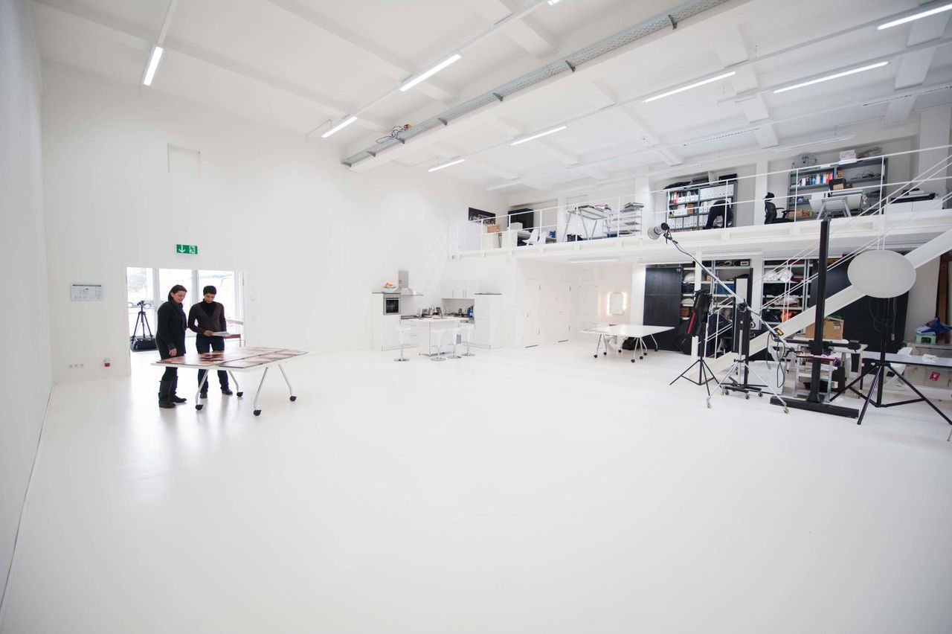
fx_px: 370
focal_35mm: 14
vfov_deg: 81.1
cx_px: 476
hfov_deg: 104.3
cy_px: 317
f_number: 2.8
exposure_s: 1/160
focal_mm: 14
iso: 800
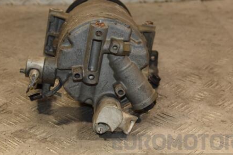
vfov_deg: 16.7
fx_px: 531
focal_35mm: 82
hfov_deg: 24.7
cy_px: 71
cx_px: 102
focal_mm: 40
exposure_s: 1/200
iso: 800
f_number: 4.8
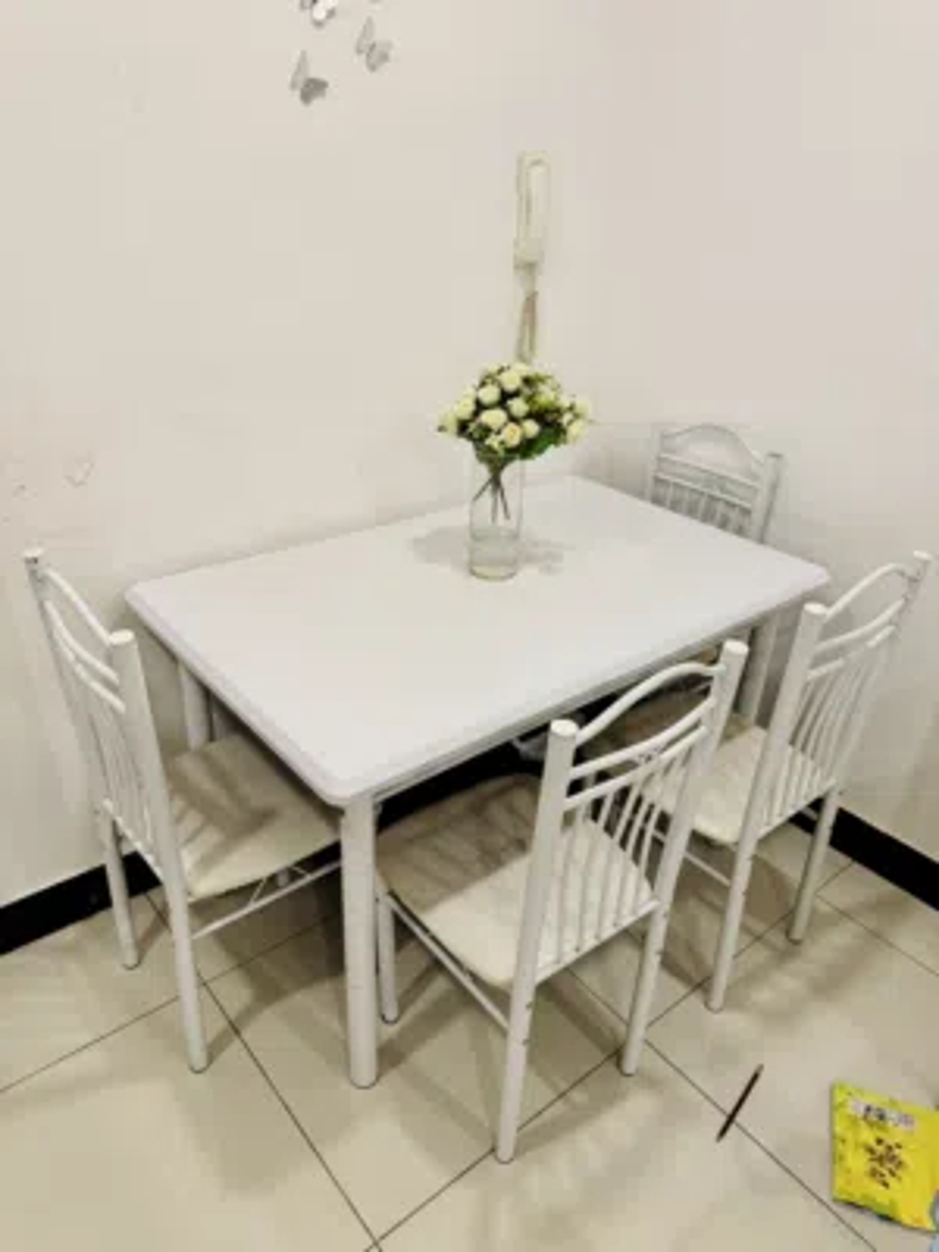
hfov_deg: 56.8
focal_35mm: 24
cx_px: 470
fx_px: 868
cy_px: 626
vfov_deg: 71.6
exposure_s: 1/50
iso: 160
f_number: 1.78
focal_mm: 6.76
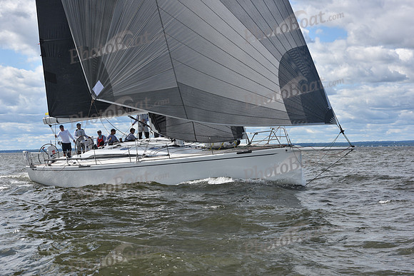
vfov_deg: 19.5
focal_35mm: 70
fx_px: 805
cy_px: 138
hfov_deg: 28.8
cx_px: 207
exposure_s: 1/1000
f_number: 9
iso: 250
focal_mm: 70
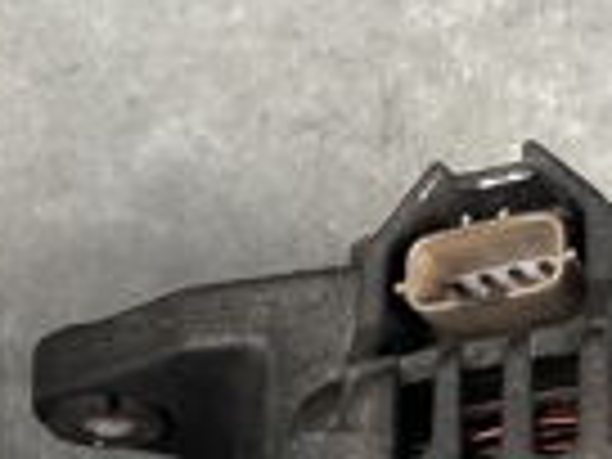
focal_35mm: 122
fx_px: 2157
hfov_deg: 16.1
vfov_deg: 11.1
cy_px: 889
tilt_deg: -84.4
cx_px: 148
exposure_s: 1/121
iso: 40
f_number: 1.6
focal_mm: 5.1
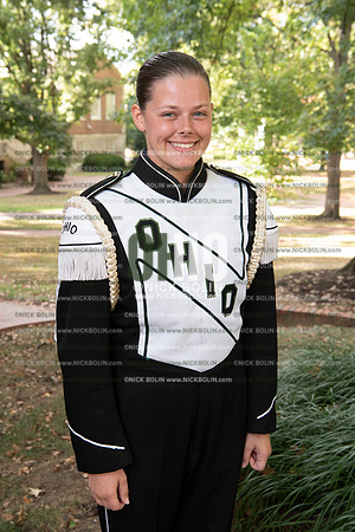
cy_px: 266
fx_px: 740
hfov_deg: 27.0
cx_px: 178
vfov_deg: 39.6
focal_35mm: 50
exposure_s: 1/100
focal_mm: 50
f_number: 8
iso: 800
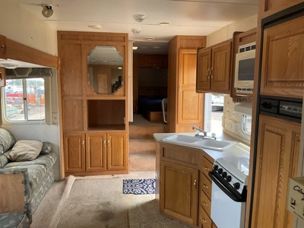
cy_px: 114
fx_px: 255
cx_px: 152
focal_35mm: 29
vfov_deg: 48.2
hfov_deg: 61.7
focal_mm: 3
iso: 40
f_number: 1.8
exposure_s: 1/122
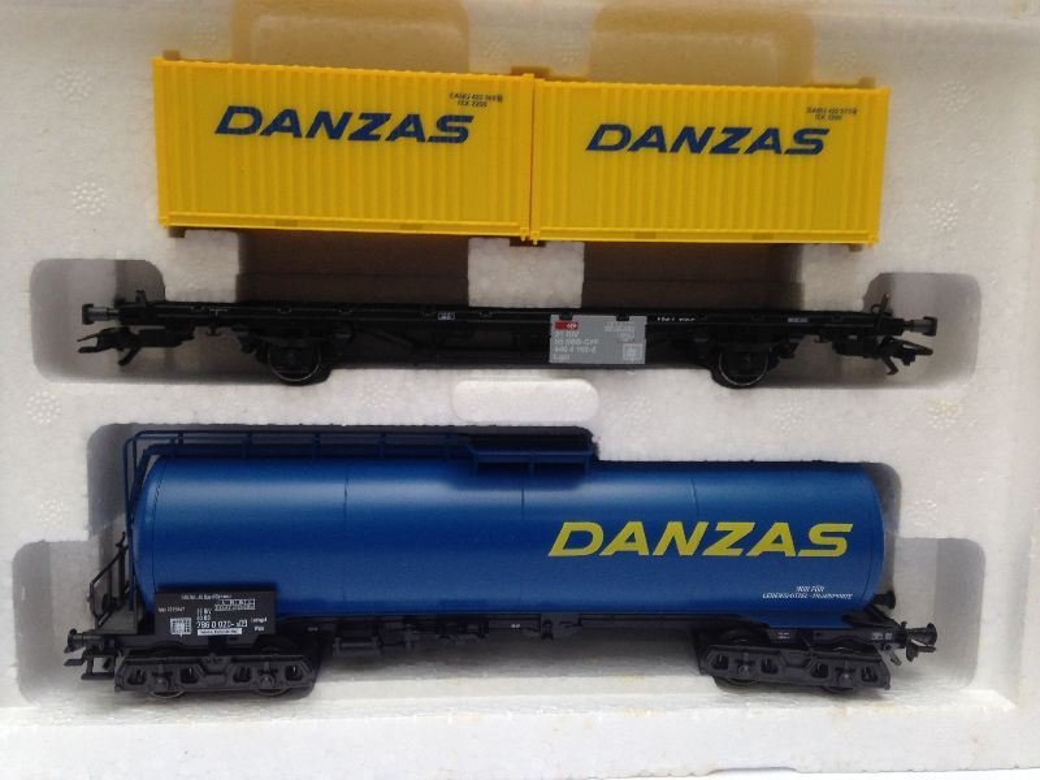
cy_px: 390
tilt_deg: -7.1
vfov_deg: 42.9
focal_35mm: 33
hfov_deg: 55.4
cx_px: 520
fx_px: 991
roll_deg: -1.8
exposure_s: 1/20
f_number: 2.4
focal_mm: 4.12
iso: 64
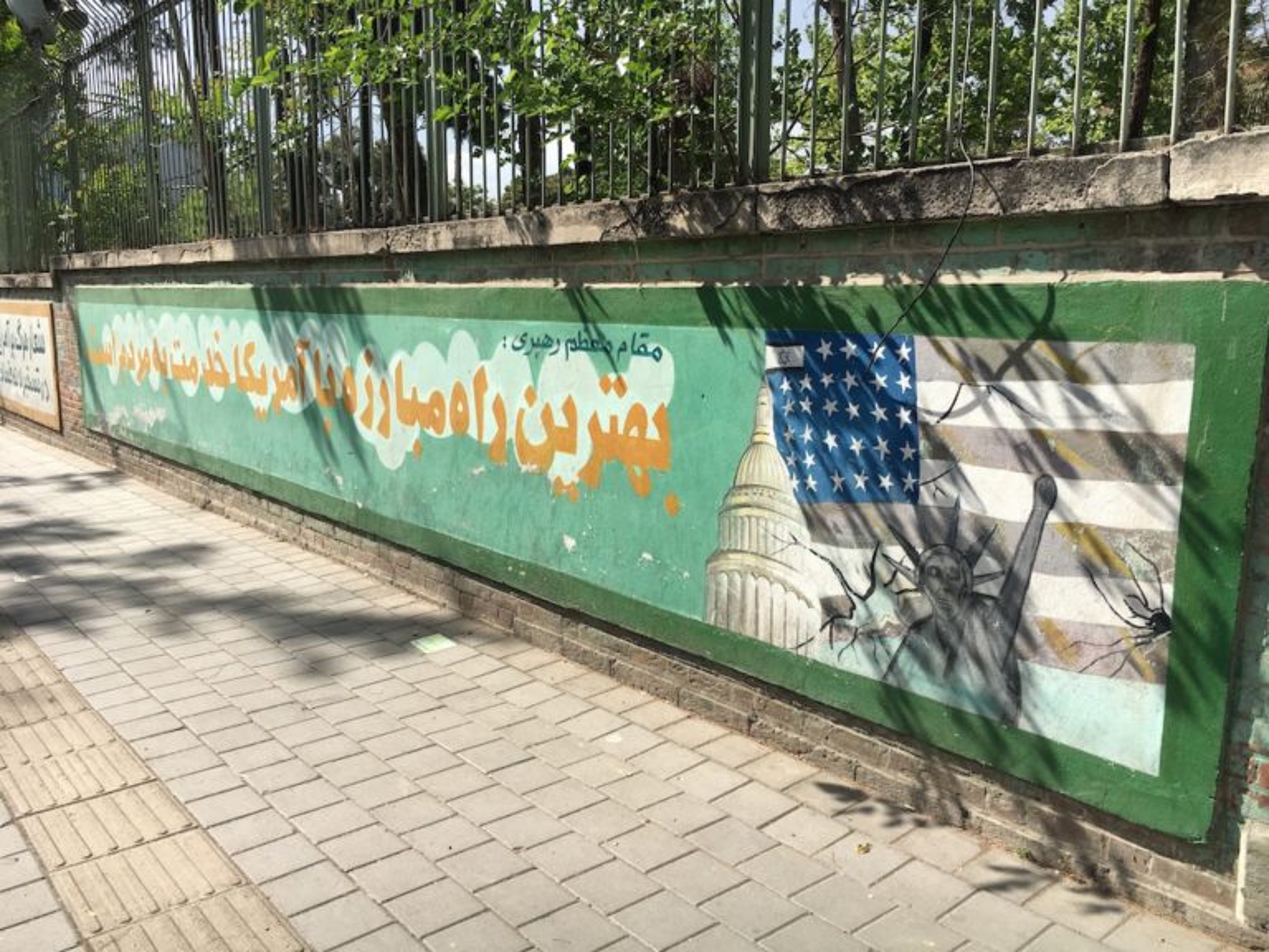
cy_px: 476
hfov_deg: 61.7
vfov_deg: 48.2
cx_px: 634
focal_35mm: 29
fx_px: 1063
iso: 25
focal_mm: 4.15
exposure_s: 1/1241
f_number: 2.2
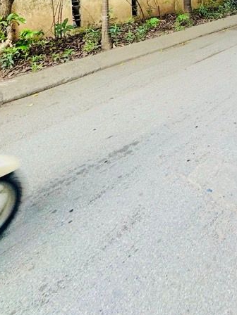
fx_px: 292
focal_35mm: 32
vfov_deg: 44.6
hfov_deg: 37.8
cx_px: 253
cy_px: -25
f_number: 2.2
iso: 50
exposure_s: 1/99
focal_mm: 2.22
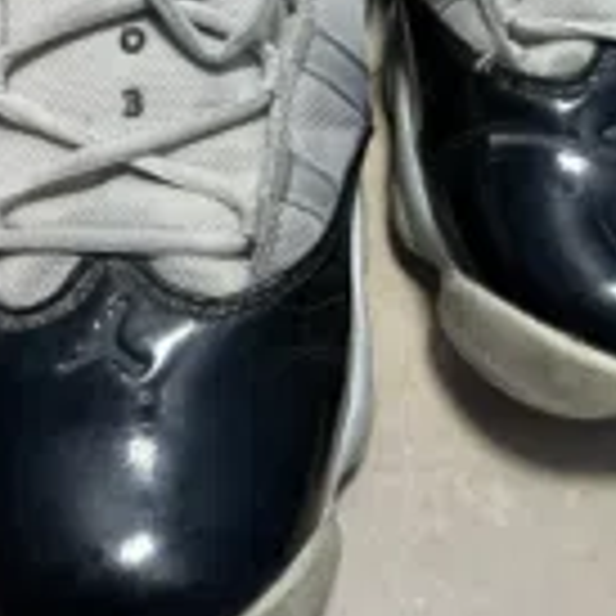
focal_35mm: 62
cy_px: 40
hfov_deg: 27.7
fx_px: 1248
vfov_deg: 26.6
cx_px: 373
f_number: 1.78
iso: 400
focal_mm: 6.86
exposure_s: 1/50
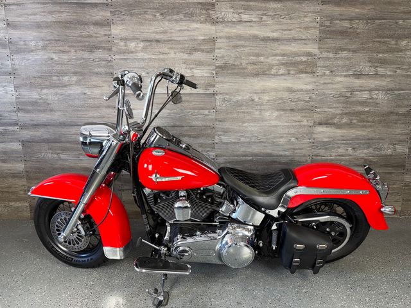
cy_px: 154
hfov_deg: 71.6
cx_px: 206
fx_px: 285
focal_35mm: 24
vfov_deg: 56.8
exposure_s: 1/30
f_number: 1.78
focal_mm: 6.76
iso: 64
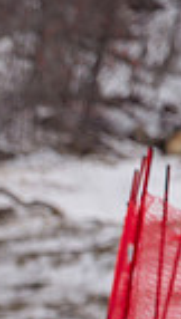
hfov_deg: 0.5
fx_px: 21566
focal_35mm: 2541
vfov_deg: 0.8
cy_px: 406
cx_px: -400
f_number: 6.3
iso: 800
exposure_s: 1/2500
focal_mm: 600
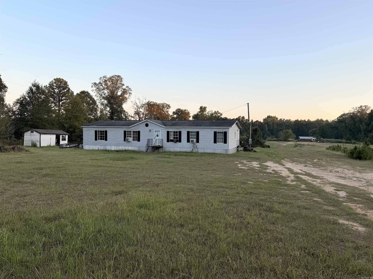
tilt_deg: -1.0
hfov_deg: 71.6
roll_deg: -0.2
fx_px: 259
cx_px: 186
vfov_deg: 56.8
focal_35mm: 24
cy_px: 140
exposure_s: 1/715
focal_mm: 6.76
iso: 80
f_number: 1.78
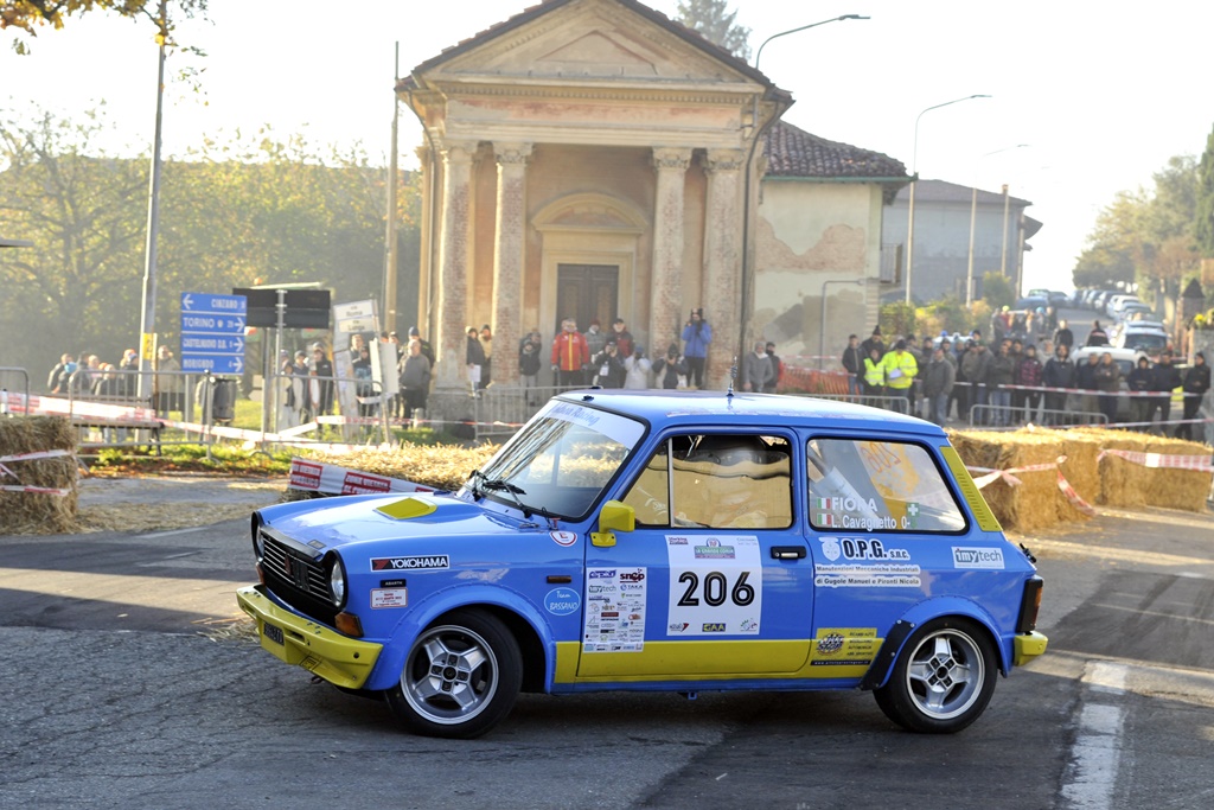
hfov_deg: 38.2
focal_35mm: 52
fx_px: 1754
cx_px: 607
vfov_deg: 26.0
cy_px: 405
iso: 640
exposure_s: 1/640
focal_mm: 52
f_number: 5
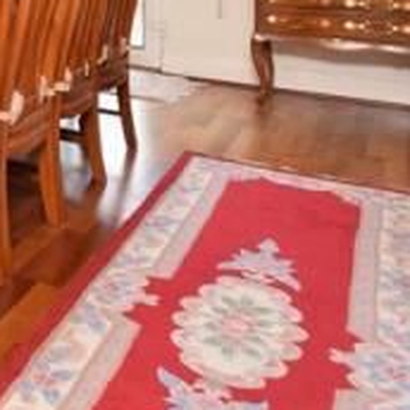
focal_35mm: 56
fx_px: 748
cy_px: -89
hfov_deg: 22.8
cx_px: -255
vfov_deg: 26.9
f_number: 8
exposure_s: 1/50
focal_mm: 11.5
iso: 320
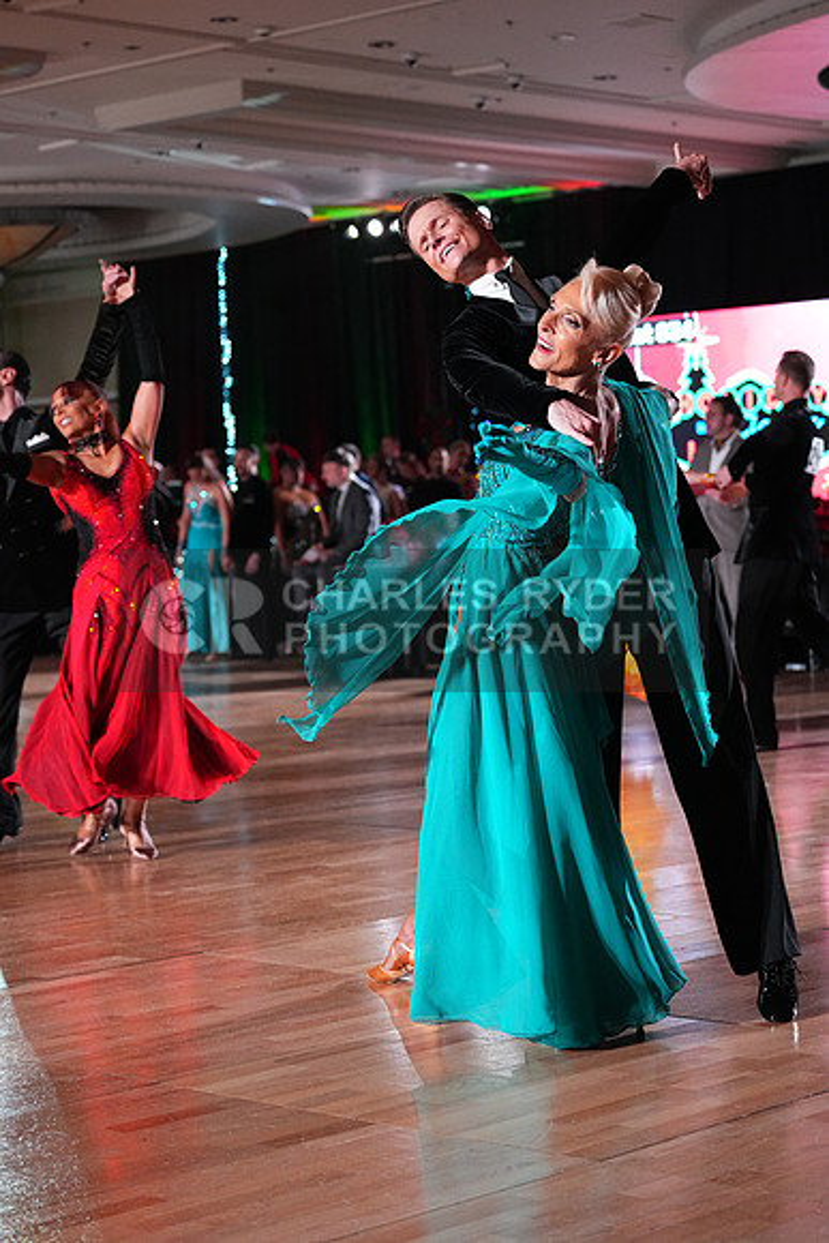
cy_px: 622
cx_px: 414
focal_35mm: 74
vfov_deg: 27.3
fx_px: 2554
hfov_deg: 18.4
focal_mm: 74
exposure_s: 1/400
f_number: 4.5
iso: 6400
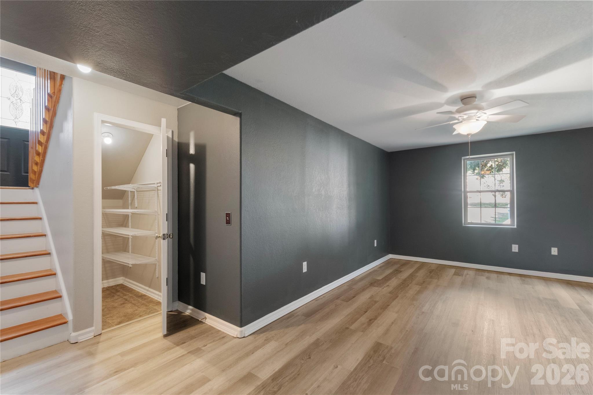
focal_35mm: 15
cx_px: 296
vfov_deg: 77.3
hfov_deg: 100.4
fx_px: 247
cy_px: 198
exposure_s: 3
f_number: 8
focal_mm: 10
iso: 800
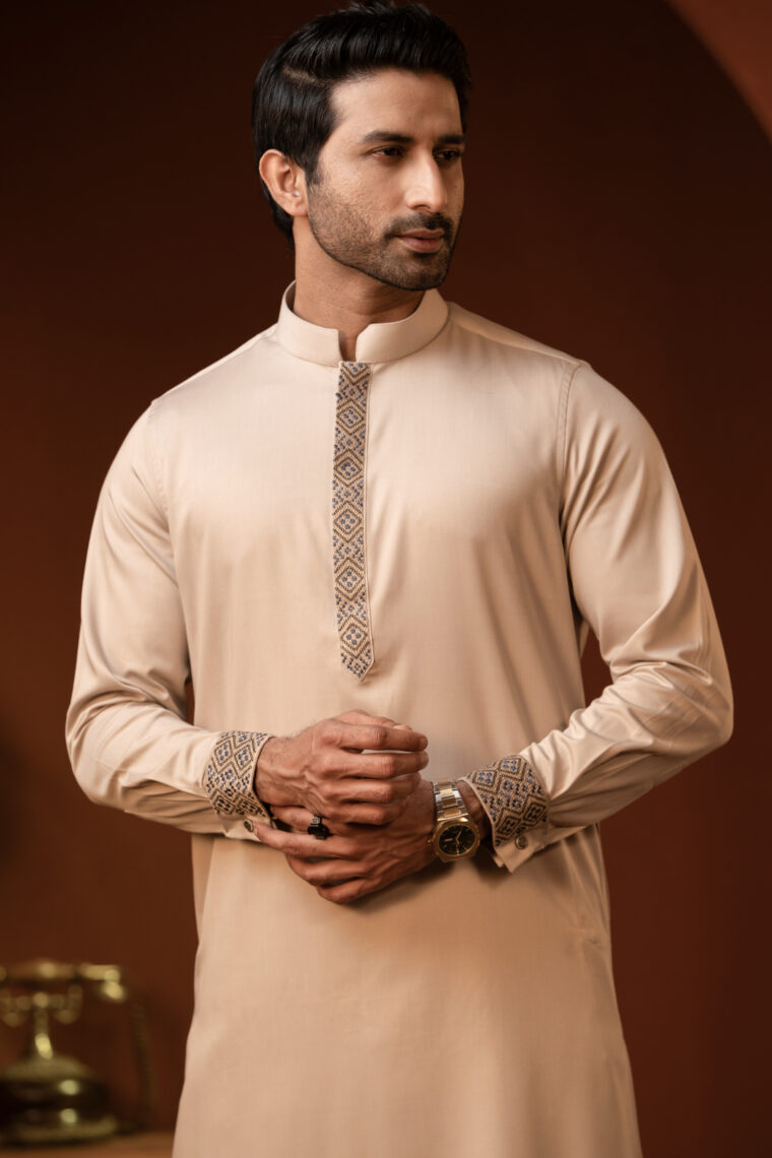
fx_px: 6433
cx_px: 386
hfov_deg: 6.9
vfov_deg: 10.3
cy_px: 579
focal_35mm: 200
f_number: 5
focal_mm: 200
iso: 250
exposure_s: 1/60
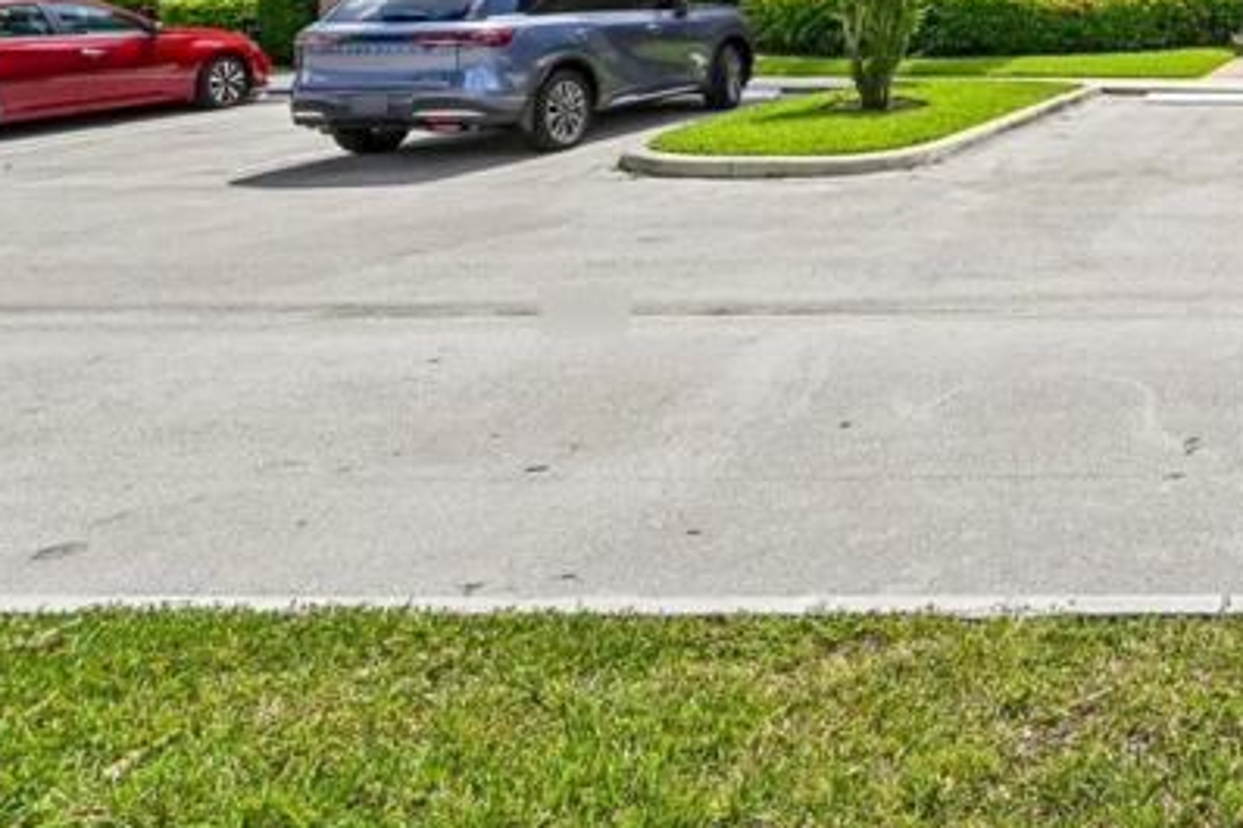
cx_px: 1449
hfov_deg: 38.9
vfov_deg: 31.4
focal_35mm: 38
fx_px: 1311
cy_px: -69
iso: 1250
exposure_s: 1/5000
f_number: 8
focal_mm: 14
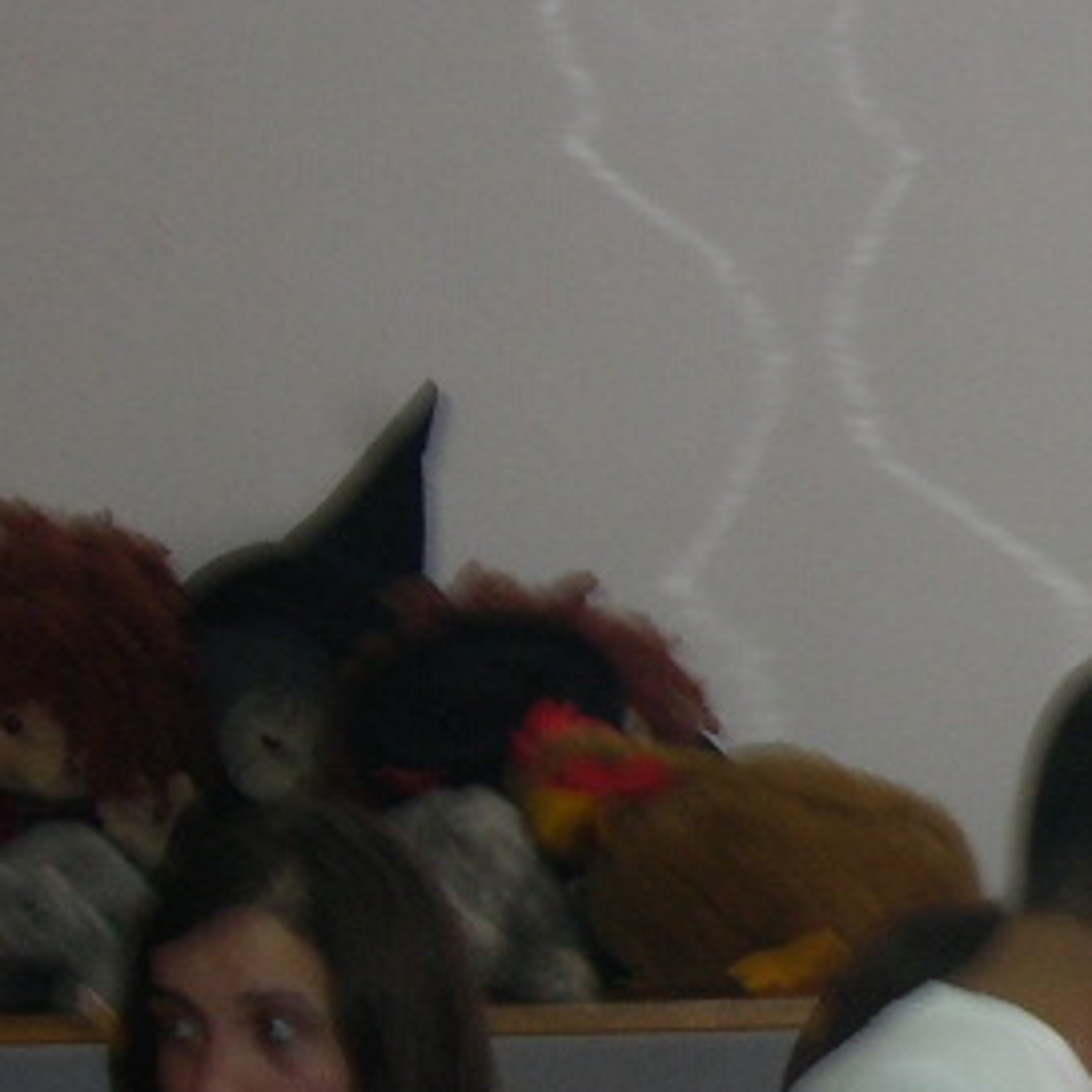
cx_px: 1955
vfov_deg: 7.8
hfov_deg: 7.6
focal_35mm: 223
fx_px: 7959
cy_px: 859
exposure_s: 1/30
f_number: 3.7
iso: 129
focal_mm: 14.2
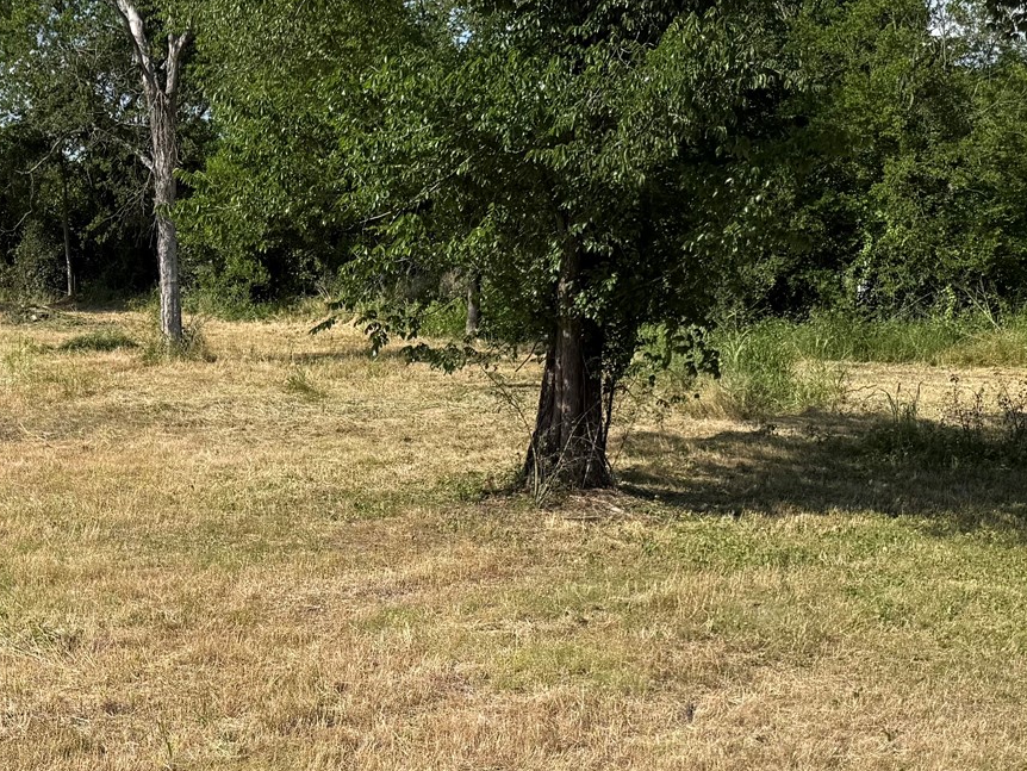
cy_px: 603
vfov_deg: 25.3
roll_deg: -2.0
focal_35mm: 57
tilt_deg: -12.4
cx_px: 58
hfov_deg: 31.8
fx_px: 1692
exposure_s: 1/4405
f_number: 1.78
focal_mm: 6.76
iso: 80
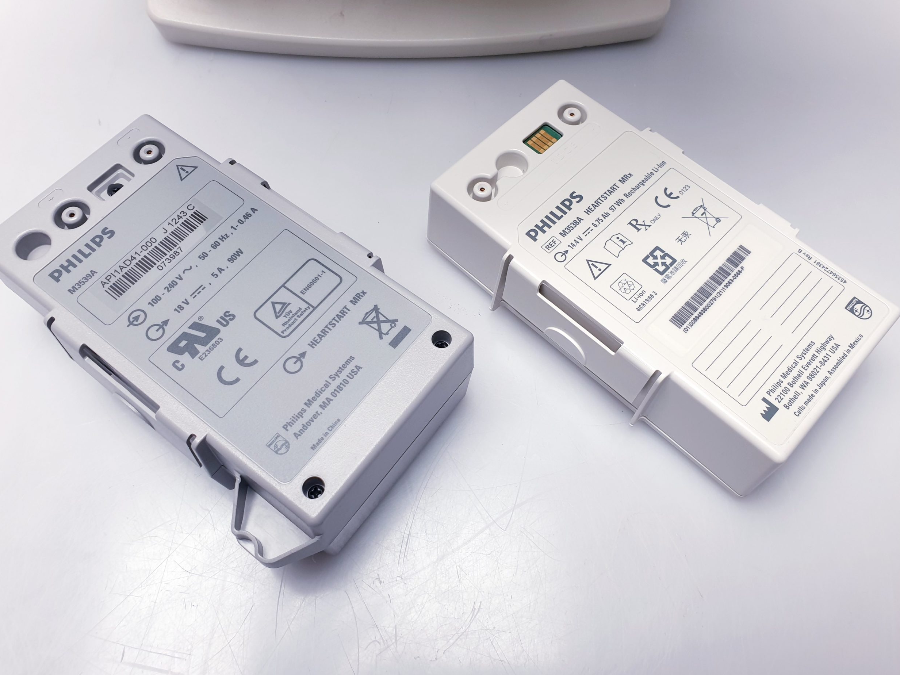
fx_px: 702
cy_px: 342
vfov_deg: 51.4
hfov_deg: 65.3
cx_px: 455
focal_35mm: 27
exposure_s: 1/100
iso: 80
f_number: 2.4
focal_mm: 4.3
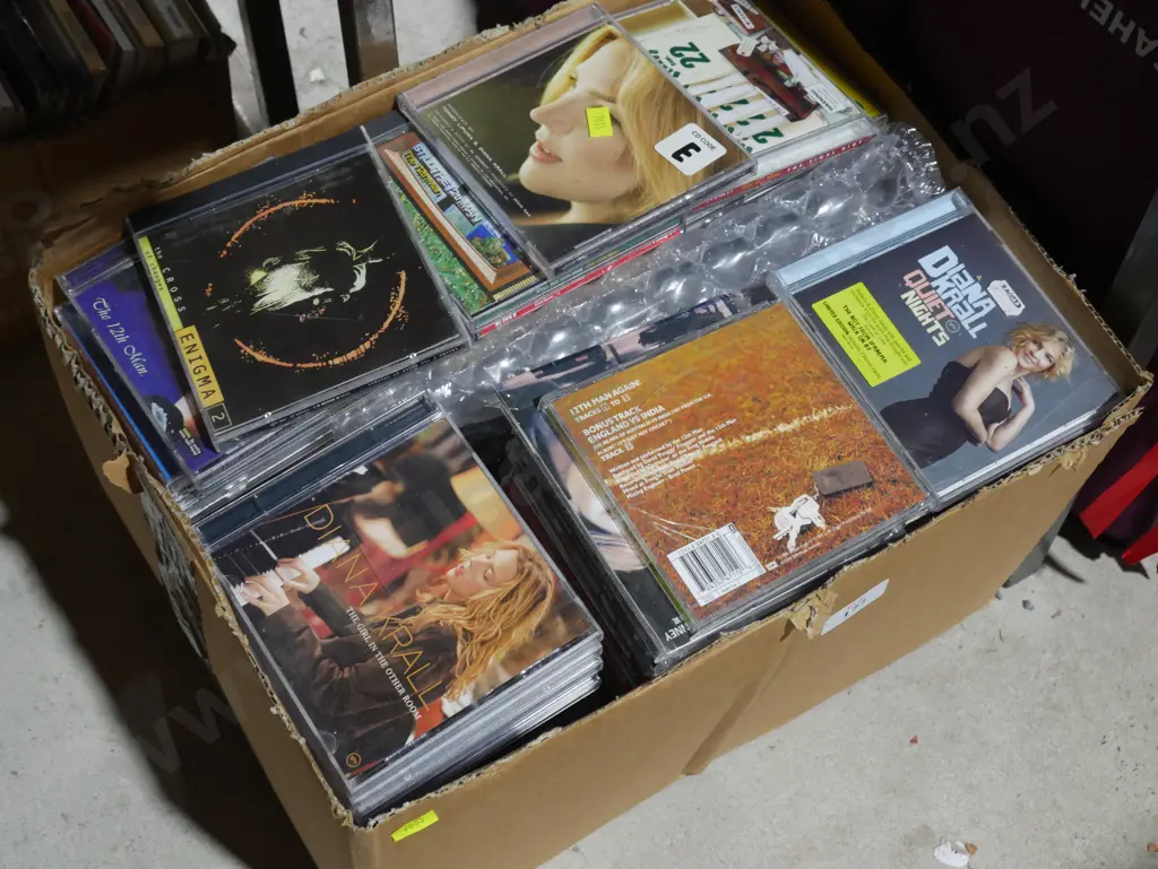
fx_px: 1673
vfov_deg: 29.1
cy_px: 434
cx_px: 579
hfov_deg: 38.2
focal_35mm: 50
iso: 1000
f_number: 6.3
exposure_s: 1/60
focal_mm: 25
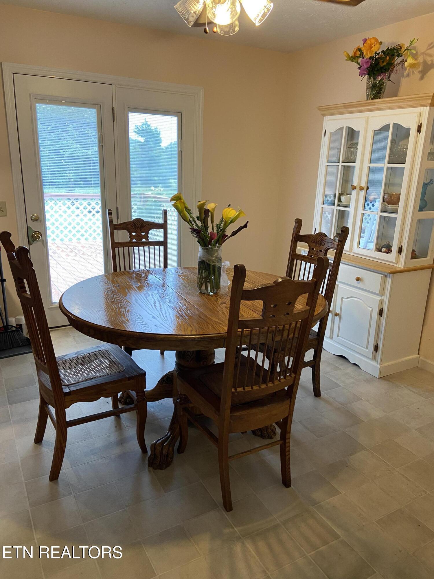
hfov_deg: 53.1
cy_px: 290
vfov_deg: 67.3
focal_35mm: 26
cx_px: 217
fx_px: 435
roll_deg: -1.5
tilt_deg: -14.6
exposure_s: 1/60
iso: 160
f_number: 1.8
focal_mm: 4.25
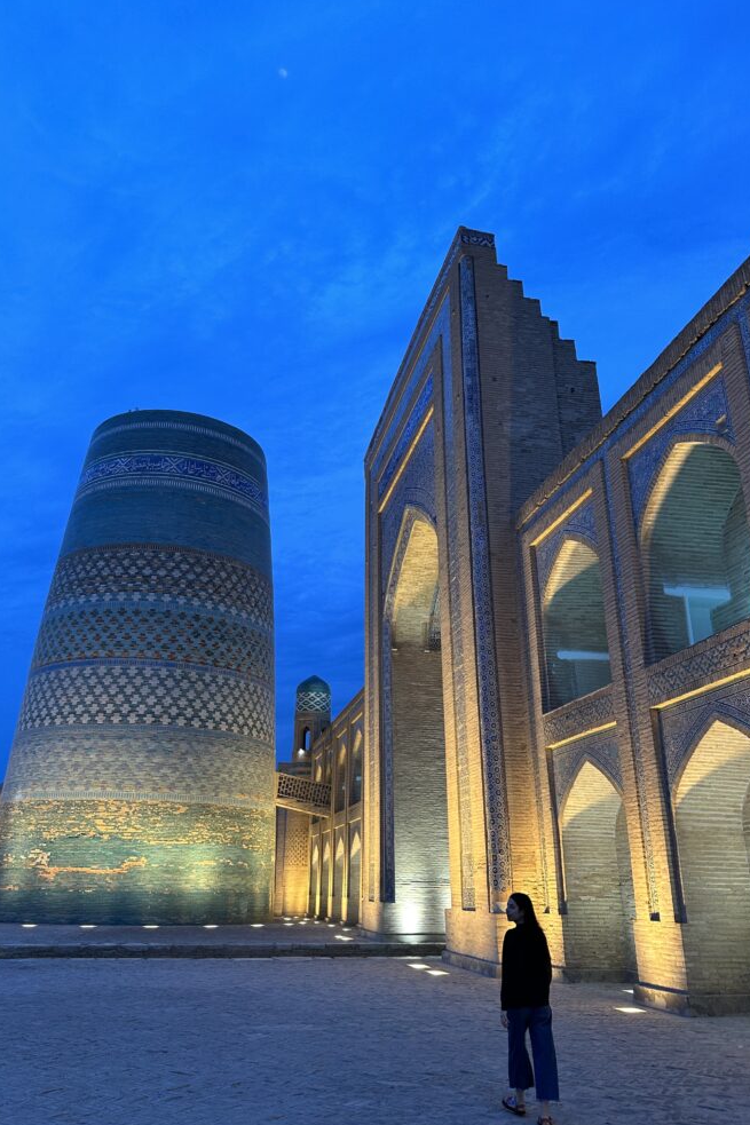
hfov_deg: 49.5
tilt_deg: +19.1
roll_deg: -0.8
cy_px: 575
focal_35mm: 26
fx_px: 813
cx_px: 342
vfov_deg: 69.4
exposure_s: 1/50
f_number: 1.78
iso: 125
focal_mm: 6.86
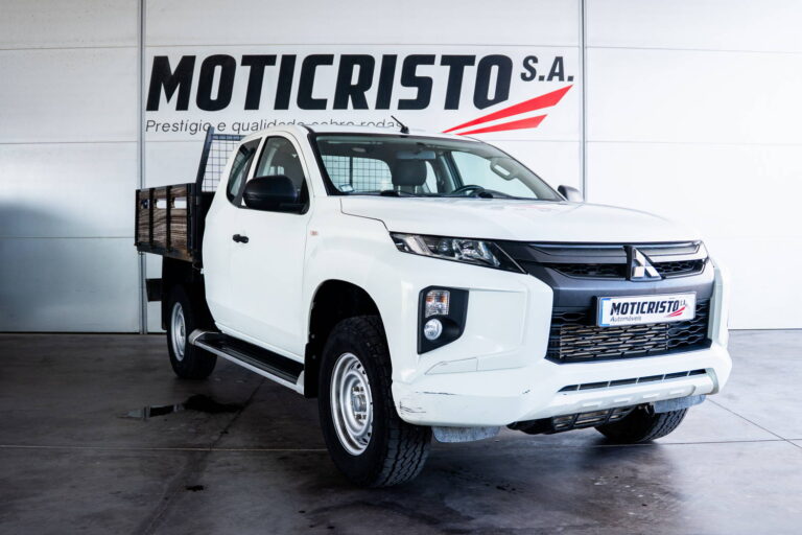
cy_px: 268
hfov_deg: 53.1
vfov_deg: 36.9
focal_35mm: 36
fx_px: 802
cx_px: 401
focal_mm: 24
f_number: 2.8
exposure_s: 1/500
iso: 400
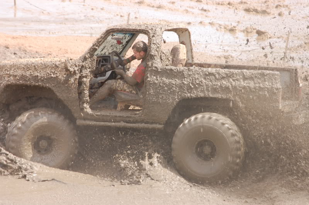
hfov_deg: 6.9
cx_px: 154
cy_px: 102
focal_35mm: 300
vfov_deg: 4.6
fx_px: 2573
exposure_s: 1/200
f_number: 11
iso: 400
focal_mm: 200
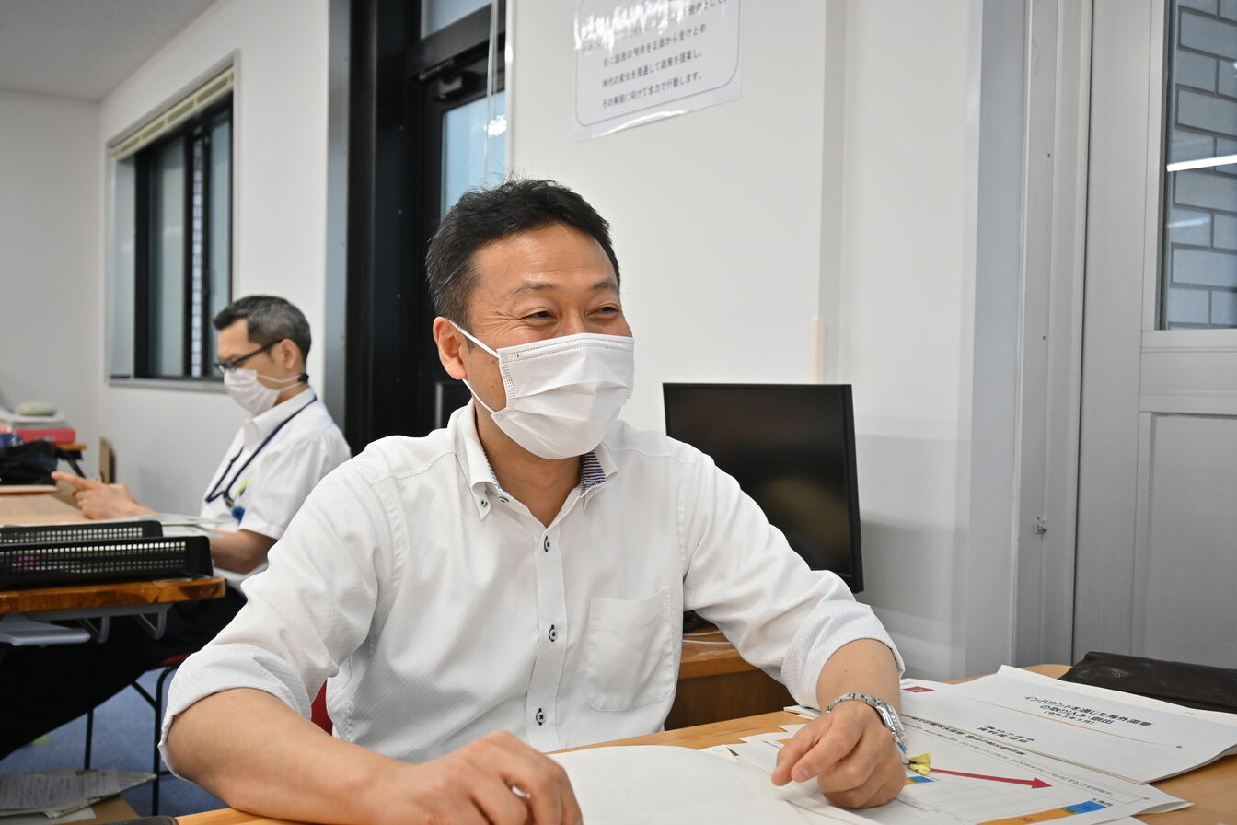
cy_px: 412
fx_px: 1237
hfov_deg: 53.1
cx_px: 618
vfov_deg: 36.9
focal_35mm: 36
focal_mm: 24
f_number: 4.2
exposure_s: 1/100
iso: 400
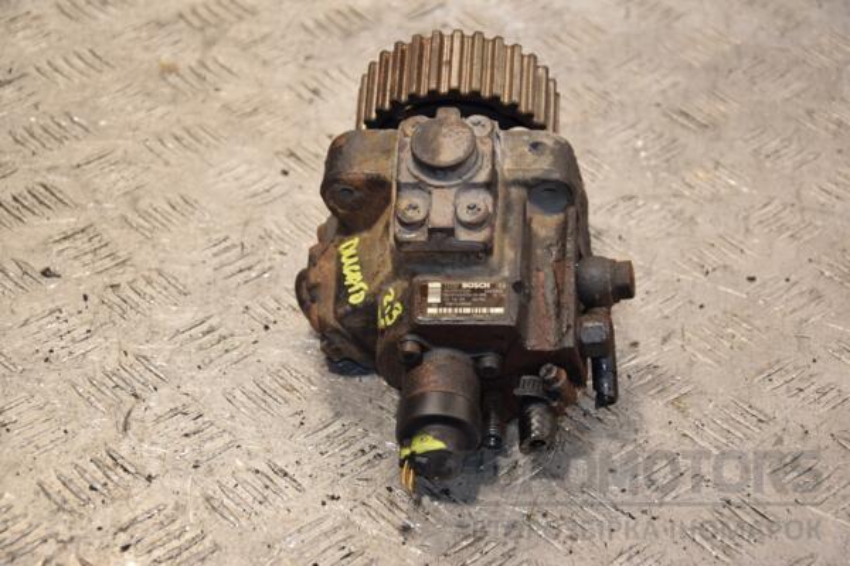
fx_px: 2337
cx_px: 425
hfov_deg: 20.6
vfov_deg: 13.8
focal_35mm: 99
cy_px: 283
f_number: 5.6
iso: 800
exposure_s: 1/200
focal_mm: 66
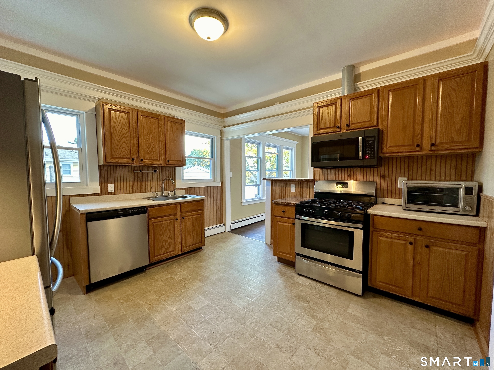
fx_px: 200
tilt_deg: -3.3
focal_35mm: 14
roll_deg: +0.4
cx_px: 247
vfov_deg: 85.7
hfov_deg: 102.1
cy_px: 185
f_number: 2.2
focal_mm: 2.22
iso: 200
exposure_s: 1/120
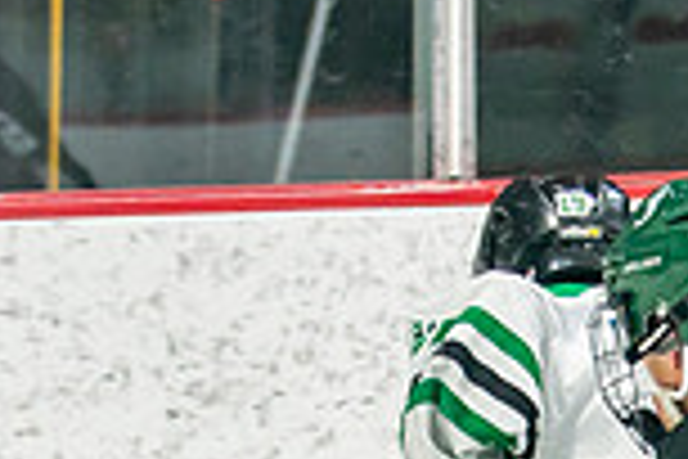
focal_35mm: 680
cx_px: 853
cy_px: 522
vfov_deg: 2.0
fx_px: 12995
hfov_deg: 3.0
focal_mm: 85
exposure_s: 1/640
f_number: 3.2
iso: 800
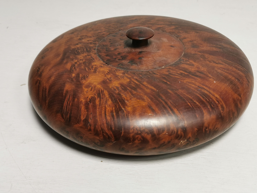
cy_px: 96
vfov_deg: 31.5
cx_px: 128
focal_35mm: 46
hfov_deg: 41.2
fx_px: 342
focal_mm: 5.58
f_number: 1.8
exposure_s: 1/50
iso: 125
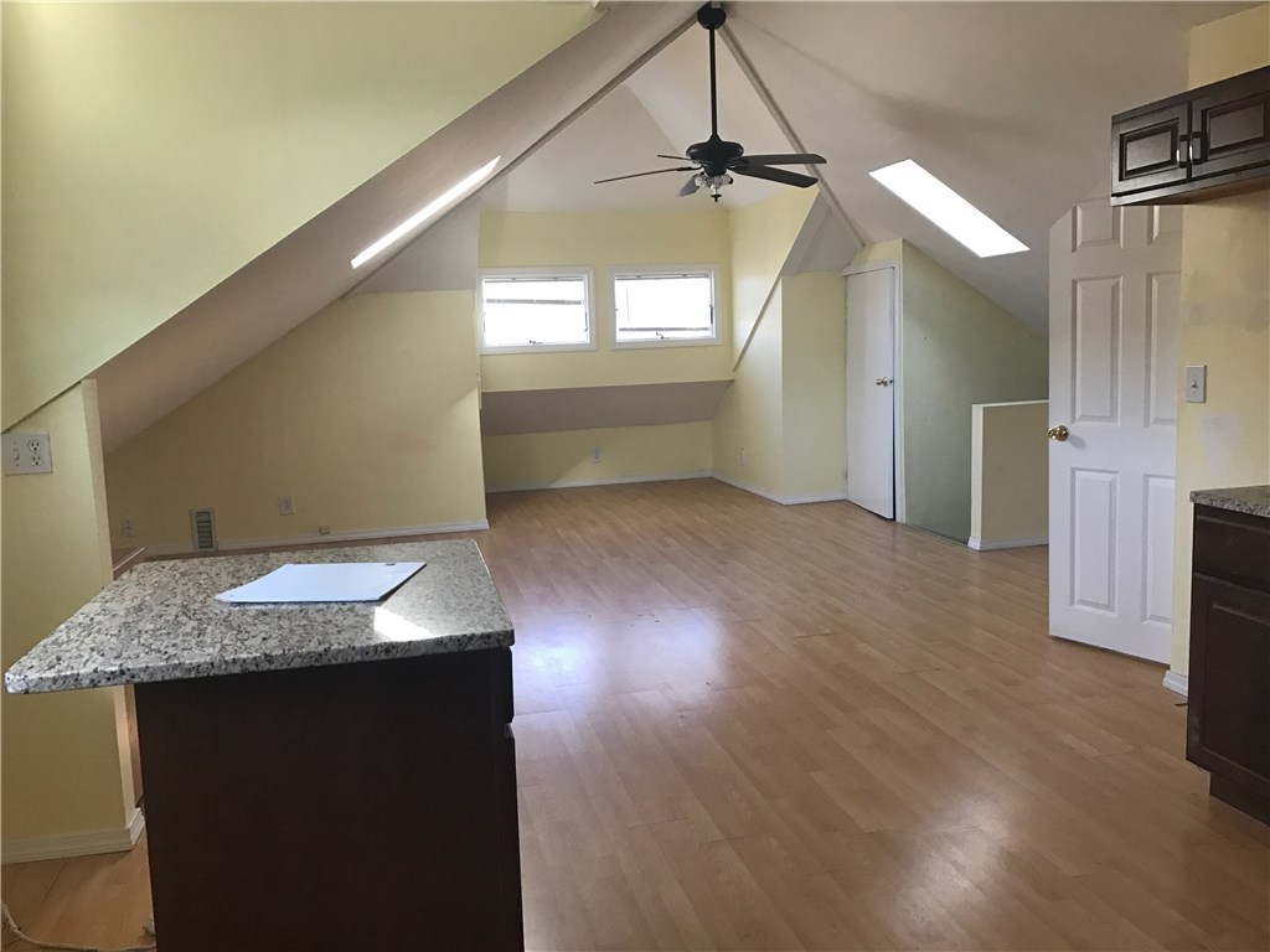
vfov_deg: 49.7
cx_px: 635
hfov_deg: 63.4
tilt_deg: -7.4
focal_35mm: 28
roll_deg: +2.4
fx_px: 1027
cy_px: 476
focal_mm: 3.99
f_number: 1.8
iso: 40
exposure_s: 1/30
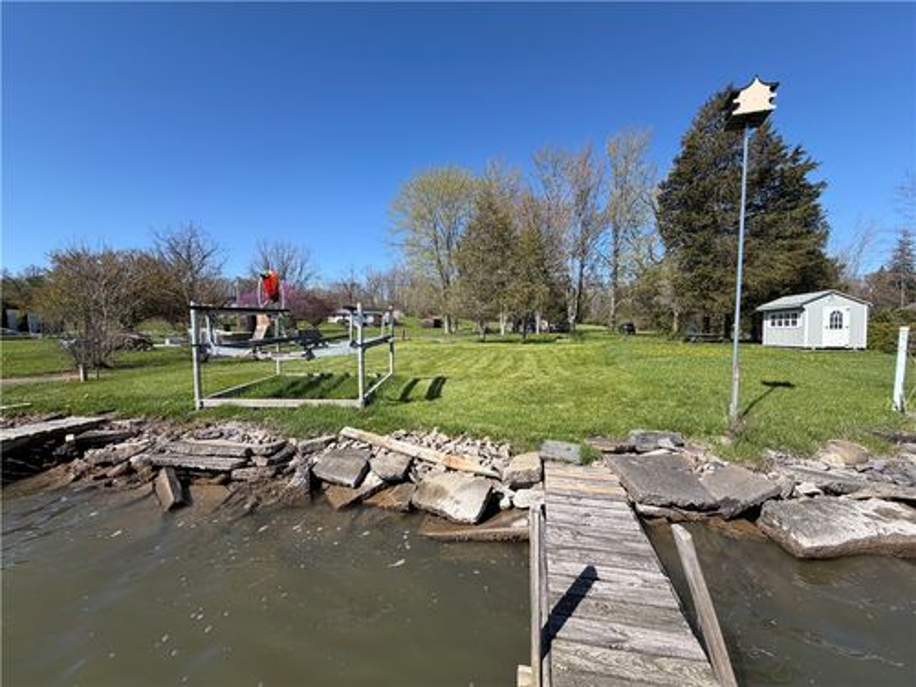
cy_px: 344
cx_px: 458
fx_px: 370
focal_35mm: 14
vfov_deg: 85.7
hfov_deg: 102.1
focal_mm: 2.22
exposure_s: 1/770
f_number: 2.2
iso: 25
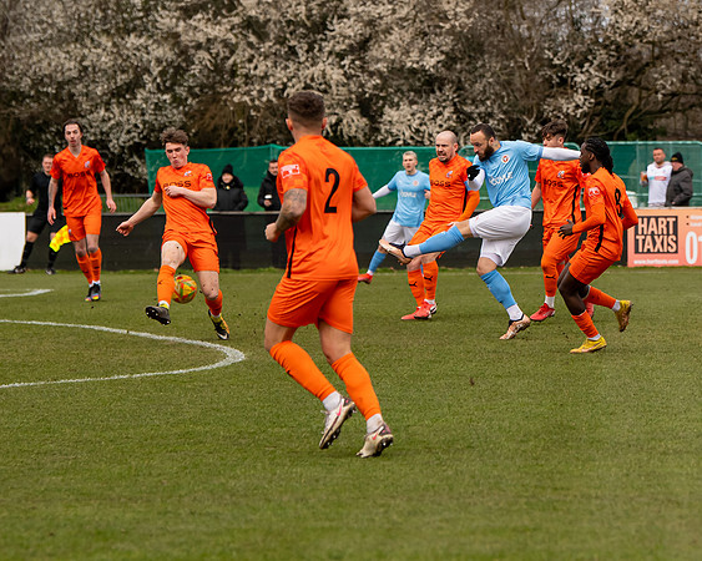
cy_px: 227
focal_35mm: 241
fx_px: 5015
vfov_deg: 6.4
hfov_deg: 8.0
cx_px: 495
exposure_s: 1/1600
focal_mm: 130
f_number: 4
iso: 500
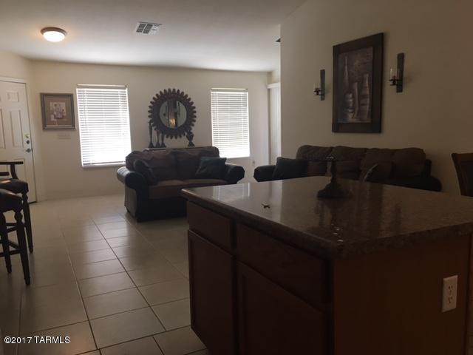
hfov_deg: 61.7
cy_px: 178
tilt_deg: -6.3
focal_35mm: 29
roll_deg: +2.3
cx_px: 236
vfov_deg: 48.2
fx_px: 396
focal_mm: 4.15
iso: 50
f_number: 2.2
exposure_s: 1/30
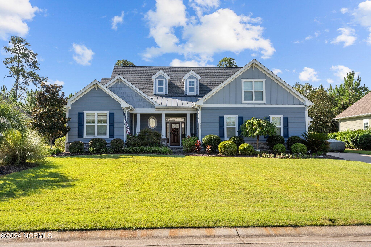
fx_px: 319
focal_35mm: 31
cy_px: 124
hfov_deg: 60.3
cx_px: 186
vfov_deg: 42.3
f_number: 4
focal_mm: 31
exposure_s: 1/2500
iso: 320
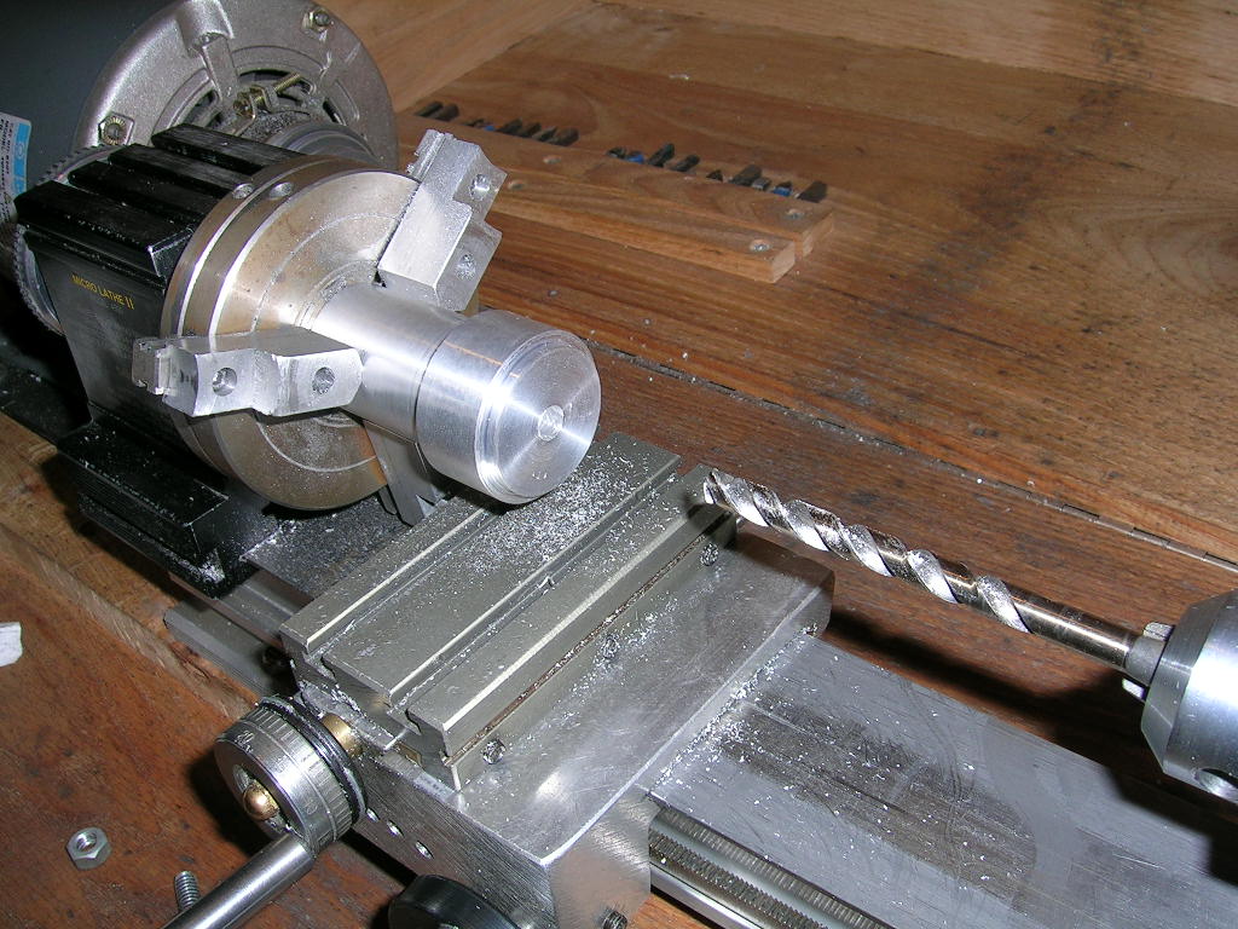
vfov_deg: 40.7
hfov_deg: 52.6
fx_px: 1252
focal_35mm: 35
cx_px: 619
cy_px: 464
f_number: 4.8
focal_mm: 5.4
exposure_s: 1/60.1
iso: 50
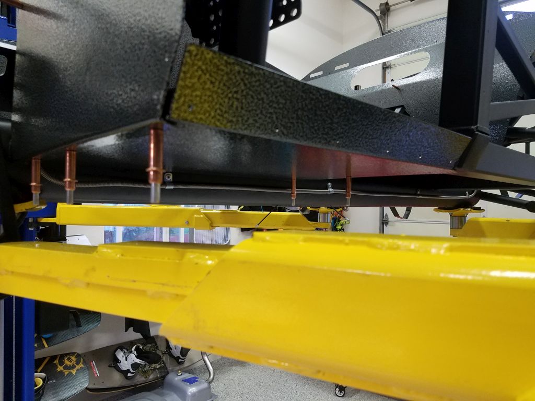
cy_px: 200
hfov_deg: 67.3
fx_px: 402
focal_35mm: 26
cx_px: 268
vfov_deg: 53.1
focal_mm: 4.2
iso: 200
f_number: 1.7
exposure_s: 1/24
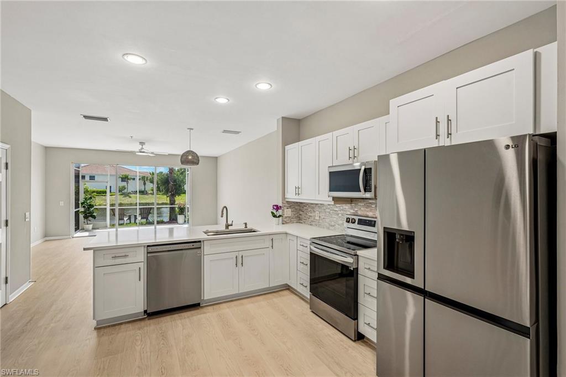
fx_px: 251
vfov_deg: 73.7
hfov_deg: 96.8
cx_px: 283
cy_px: 188
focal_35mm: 16
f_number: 8
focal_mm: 16
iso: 400
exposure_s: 1/40
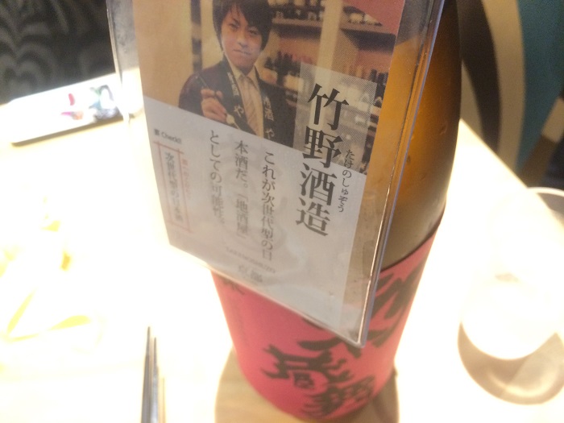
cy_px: 212
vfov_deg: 48.2
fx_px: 472
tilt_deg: -53.0
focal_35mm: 29
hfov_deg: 61.7
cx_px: 282
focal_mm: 4.15
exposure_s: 1/30
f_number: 2.2
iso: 250
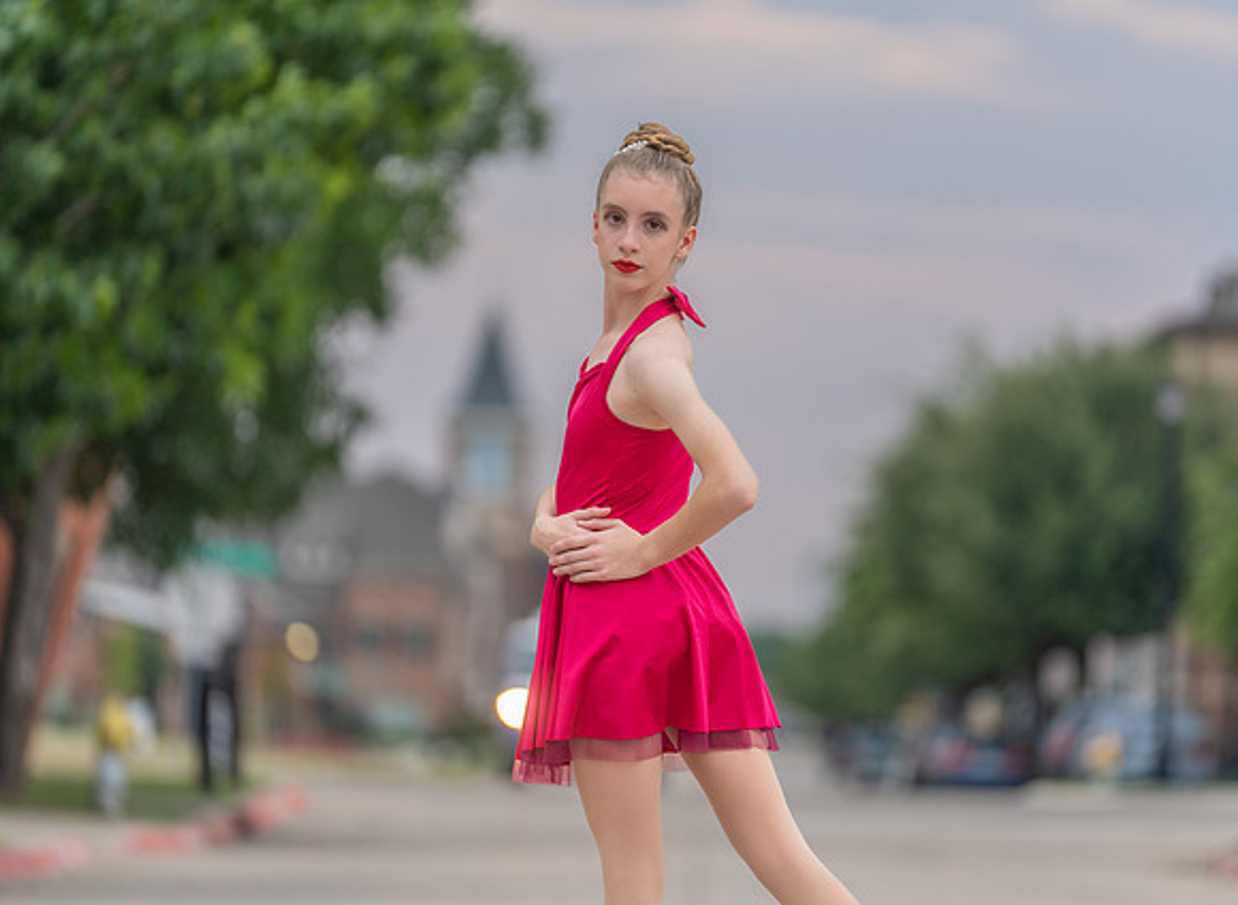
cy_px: 452
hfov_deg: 10.0
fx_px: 7060
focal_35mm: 199
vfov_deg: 7.3
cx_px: 680
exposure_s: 1/320
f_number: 2.8
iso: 200
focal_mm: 187
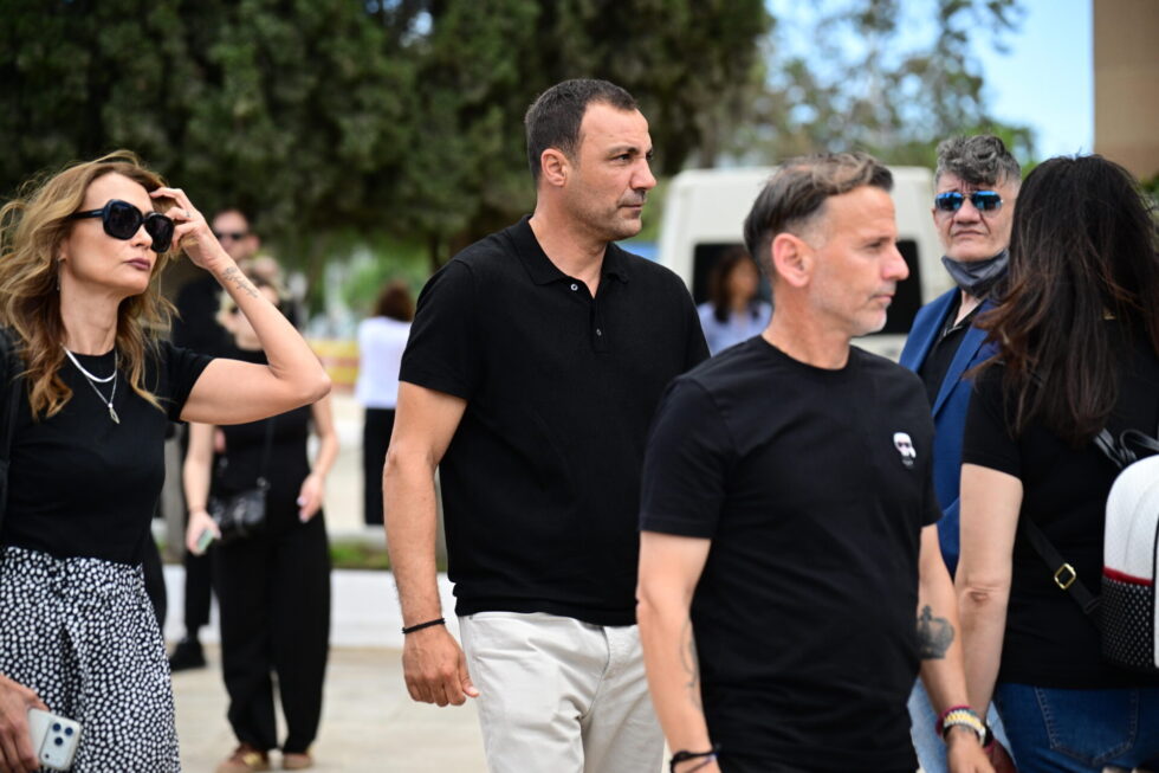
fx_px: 3122
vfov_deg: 14.1
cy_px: 386
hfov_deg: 21.0
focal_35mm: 97
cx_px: 580
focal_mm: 97
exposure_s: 1/3200
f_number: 2.8
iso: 500
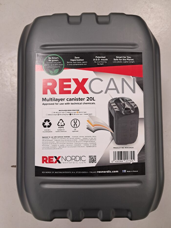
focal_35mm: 27
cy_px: 114
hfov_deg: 51.4
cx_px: 86
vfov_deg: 65.3
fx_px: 178
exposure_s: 1/50
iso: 125
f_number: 1.8
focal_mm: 4
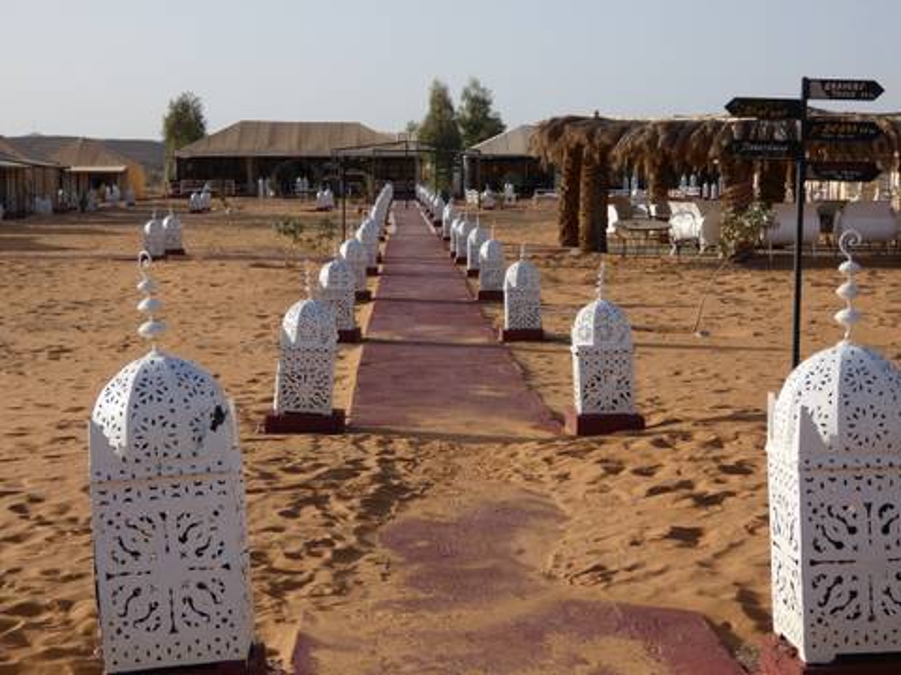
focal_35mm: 66
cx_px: 450
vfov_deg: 22.3
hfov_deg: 29.4
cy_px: 338
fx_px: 1718
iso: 80
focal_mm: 11.9
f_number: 4.2
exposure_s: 1/500
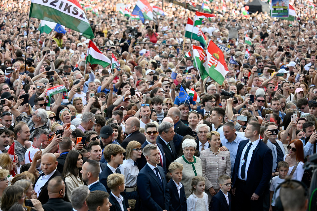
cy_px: 106
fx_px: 704
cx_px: 158
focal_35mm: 80
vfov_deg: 17.1
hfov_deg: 25.4
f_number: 2.8
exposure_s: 1/800
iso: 250
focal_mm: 80
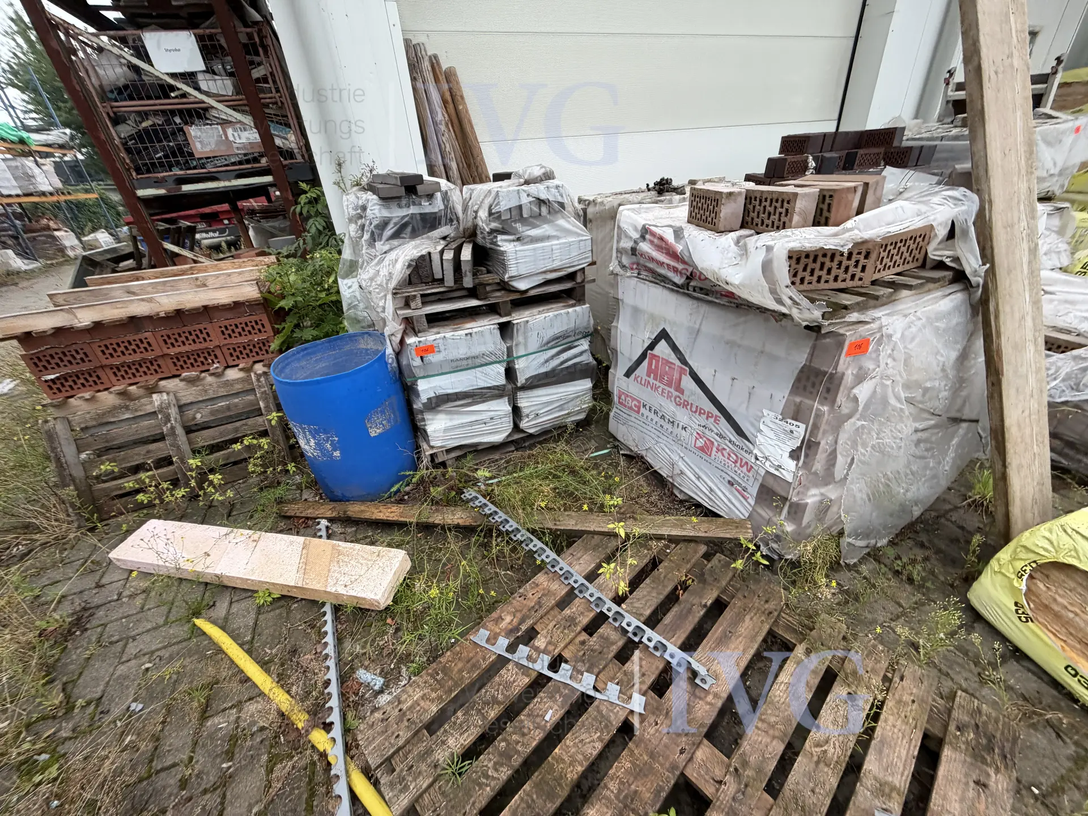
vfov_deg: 85.7
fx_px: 440
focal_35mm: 14
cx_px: 544
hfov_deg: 102.1
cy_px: 408
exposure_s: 1/121
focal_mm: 2.22
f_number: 2.2
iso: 64
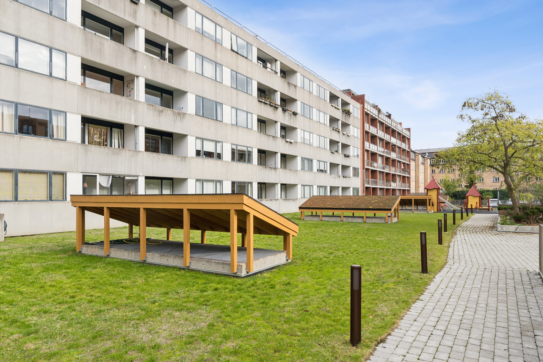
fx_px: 351
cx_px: 272
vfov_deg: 54.6
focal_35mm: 23
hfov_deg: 75.5
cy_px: 181
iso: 400
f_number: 7.1
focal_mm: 15.5
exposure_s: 1/400
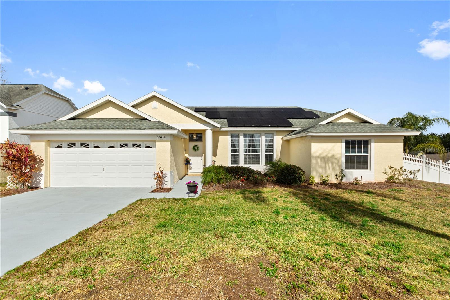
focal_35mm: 15
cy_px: 150
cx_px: 225
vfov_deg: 77.3
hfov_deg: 100.4
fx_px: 187
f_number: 4.5
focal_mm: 10
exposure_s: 1/80
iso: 100
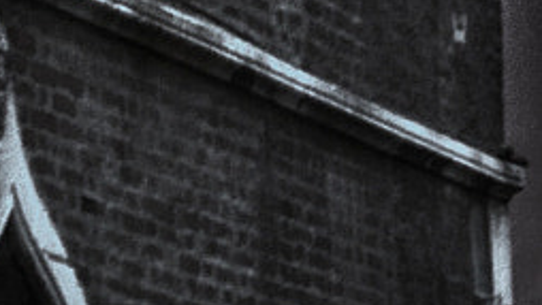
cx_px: 1370
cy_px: 960
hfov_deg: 4.5
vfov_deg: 2.6
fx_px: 6641
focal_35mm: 462
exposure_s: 1/50
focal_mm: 70
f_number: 2.8
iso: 450
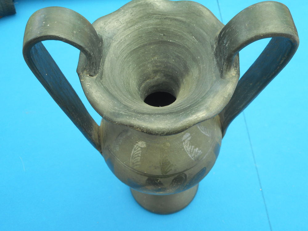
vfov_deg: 36.8
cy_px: 116
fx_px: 347
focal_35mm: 39
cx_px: 154
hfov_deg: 47.9
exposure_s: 1/60
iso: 80
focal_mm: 6.9
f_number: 4.5
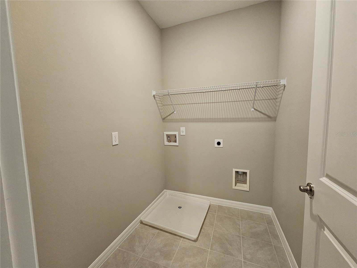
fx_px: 134
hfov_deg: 106.2
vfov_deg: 89.9
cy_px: 134
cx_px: 178
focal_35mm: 13
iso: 320
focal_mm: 2.2
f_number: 2.2
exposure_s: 1/60
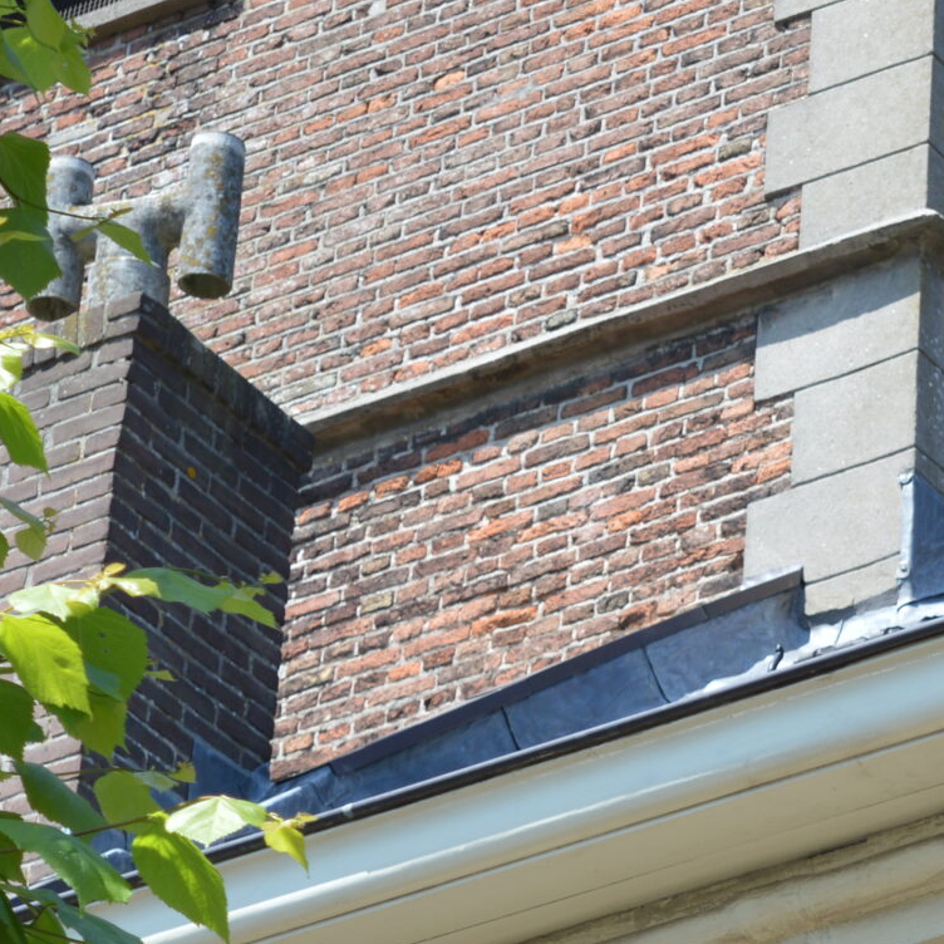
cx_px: 1007
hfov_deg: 7.3
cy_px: 200
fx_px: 7357
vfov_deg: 7.3
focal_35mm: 238
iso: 100
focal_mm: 55
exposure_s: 1/200
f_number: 7.1
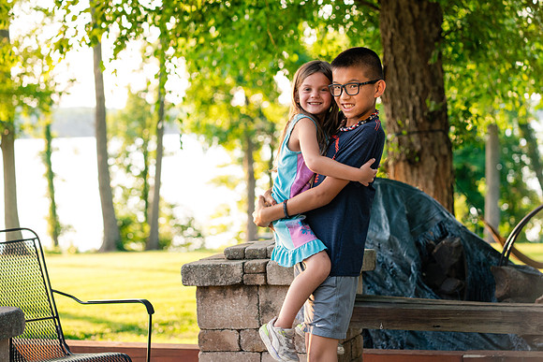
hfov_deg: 23.9
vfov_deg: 16.1
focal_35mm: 85
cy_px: 181
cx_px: 272
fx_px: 1282
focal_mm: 85
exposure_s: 1/320
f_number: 3.5
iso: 1000
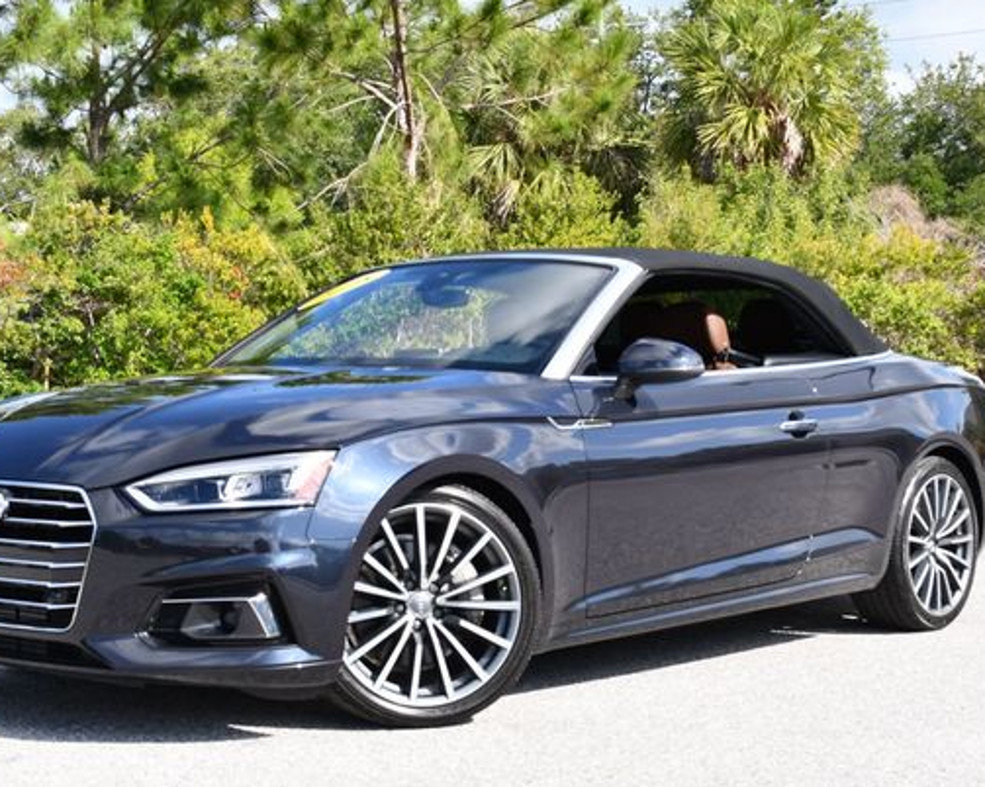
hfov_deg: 28.3
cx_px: 445
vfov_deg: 22.8
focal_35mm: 67
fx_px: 1952
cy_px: 372
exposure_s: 1/250
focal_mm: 28
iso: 200
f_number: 8
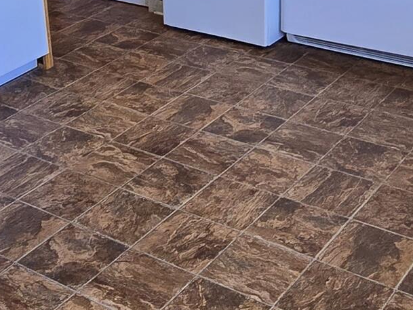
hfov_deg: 30.1
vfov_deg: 22.2
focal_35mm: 64
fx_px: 764
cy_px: 15
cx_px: 143
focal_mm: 2.2
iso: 200
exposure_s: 1/60
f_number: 2.2
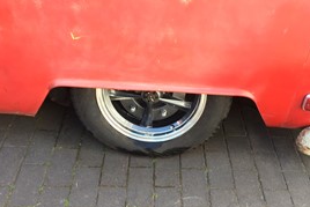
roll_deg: -8.2
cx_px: 174
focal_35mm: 45
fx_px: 388
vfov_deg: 29.8
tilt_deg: -38.2
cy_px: 127
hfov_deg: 43.5
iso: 25
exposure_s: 1/50
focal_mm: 4.15
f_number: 2.2
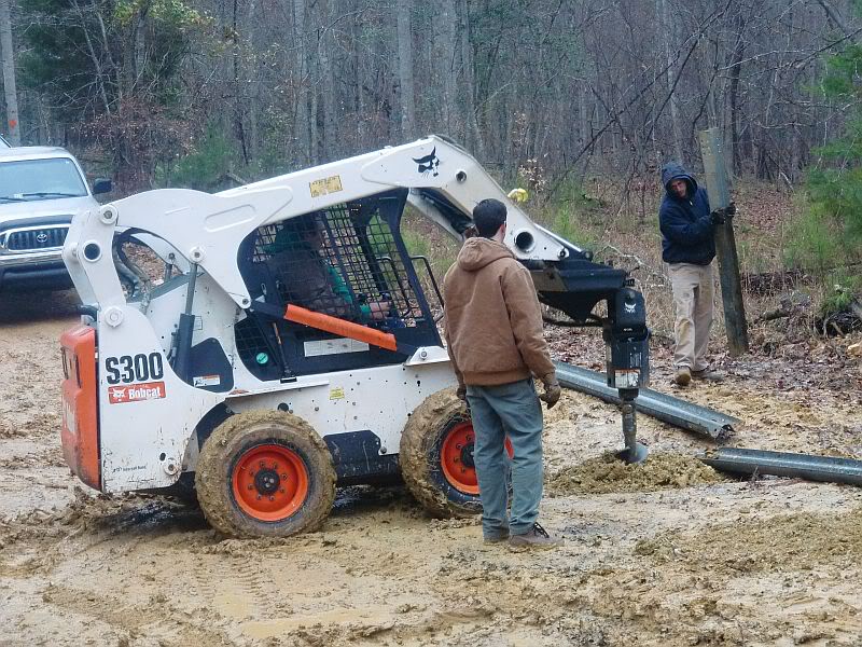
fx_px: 1967
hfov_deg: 24.7
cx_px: 431
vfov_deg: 18.7
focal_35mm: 79
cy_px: 324
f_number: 4.8
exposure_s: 1/80
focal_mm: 13.9
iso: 250
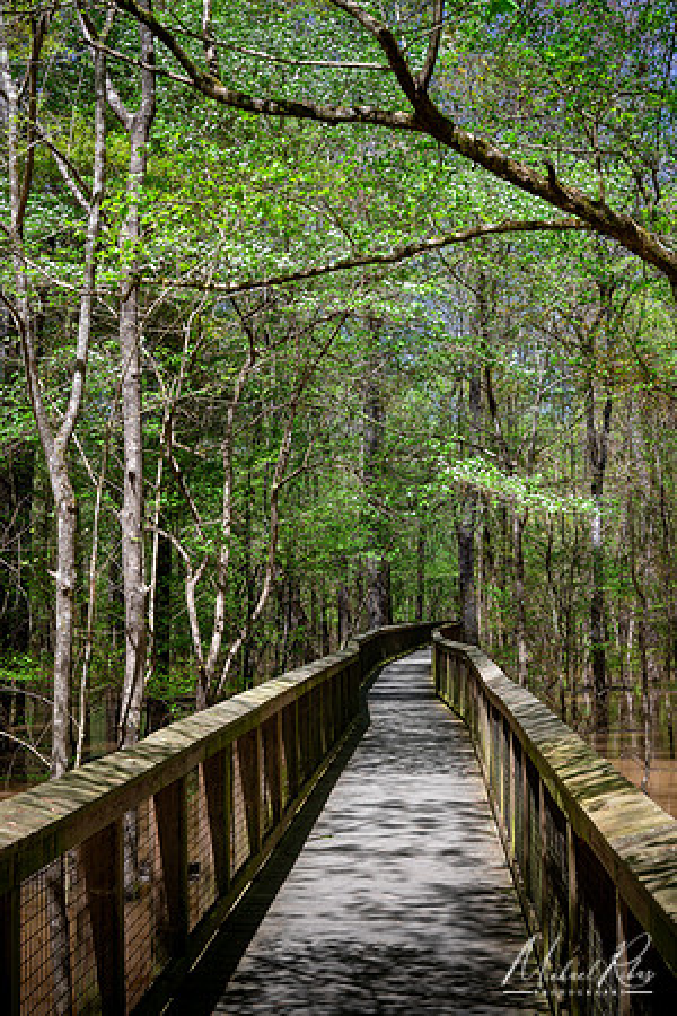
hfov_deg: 23.8
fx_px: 1608
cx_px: 338
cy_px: 508
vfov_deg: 35.1
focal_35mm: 57
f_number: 11
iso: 100
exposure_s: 1/80
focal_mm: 38
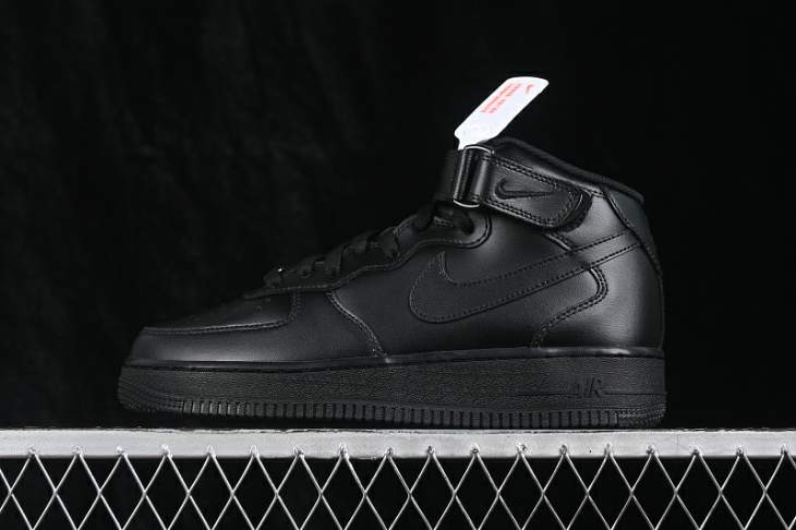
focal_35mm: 75
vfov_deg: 18.2
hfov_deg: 27.0
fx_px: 1658
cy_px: 265
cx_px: 398
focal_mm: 50
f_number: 6.3
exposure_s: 1/60
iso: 160
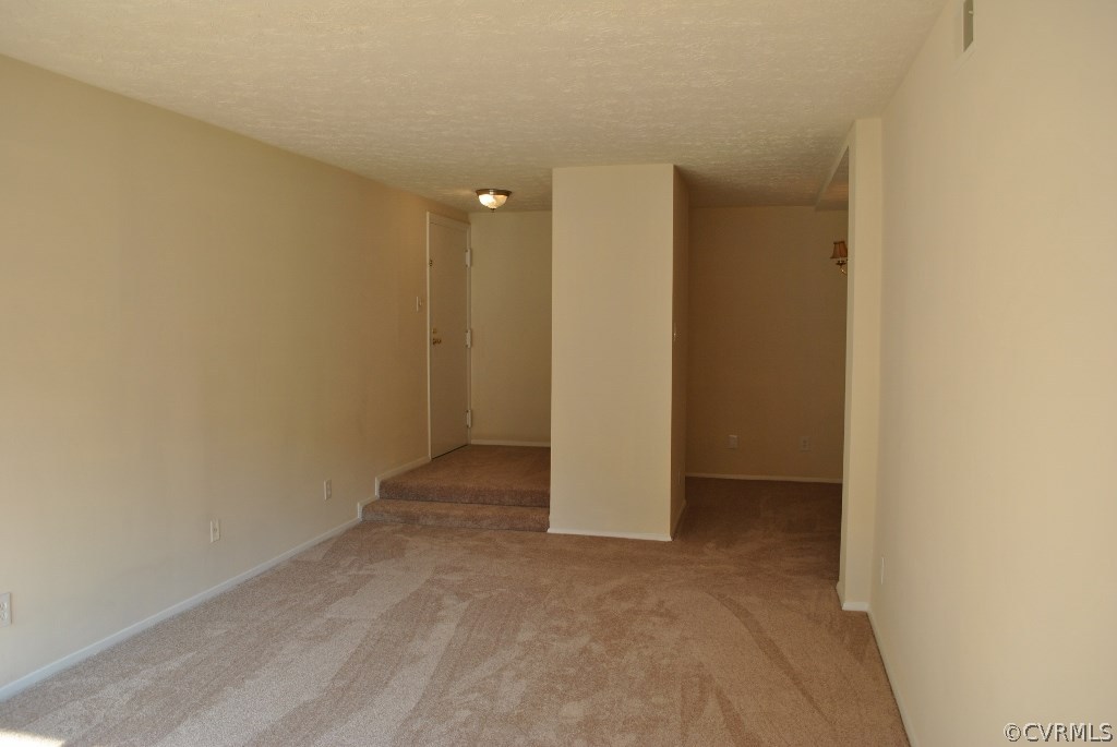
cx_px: 558
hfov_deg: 67.3
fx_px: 839
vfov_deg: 48.0
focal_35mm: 27
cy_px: 374
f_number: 5
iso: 200
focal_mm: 18
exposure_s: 1/100
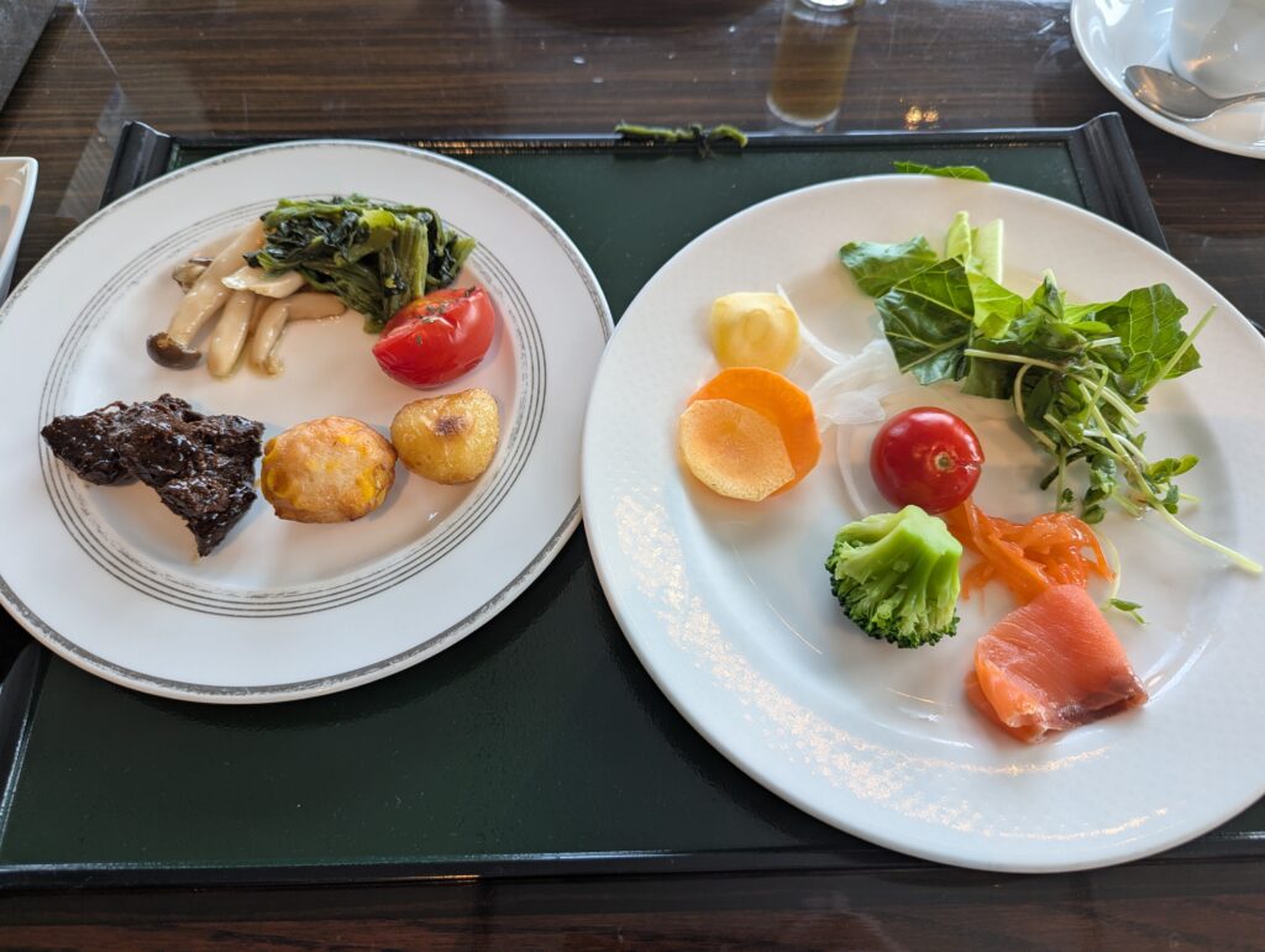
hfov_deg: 71.5
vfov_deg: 56.9
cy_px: 476
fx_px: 878
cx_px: 632
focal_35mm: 24
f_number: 1.85
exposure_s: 1/51.9
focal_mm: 6.81
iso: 46
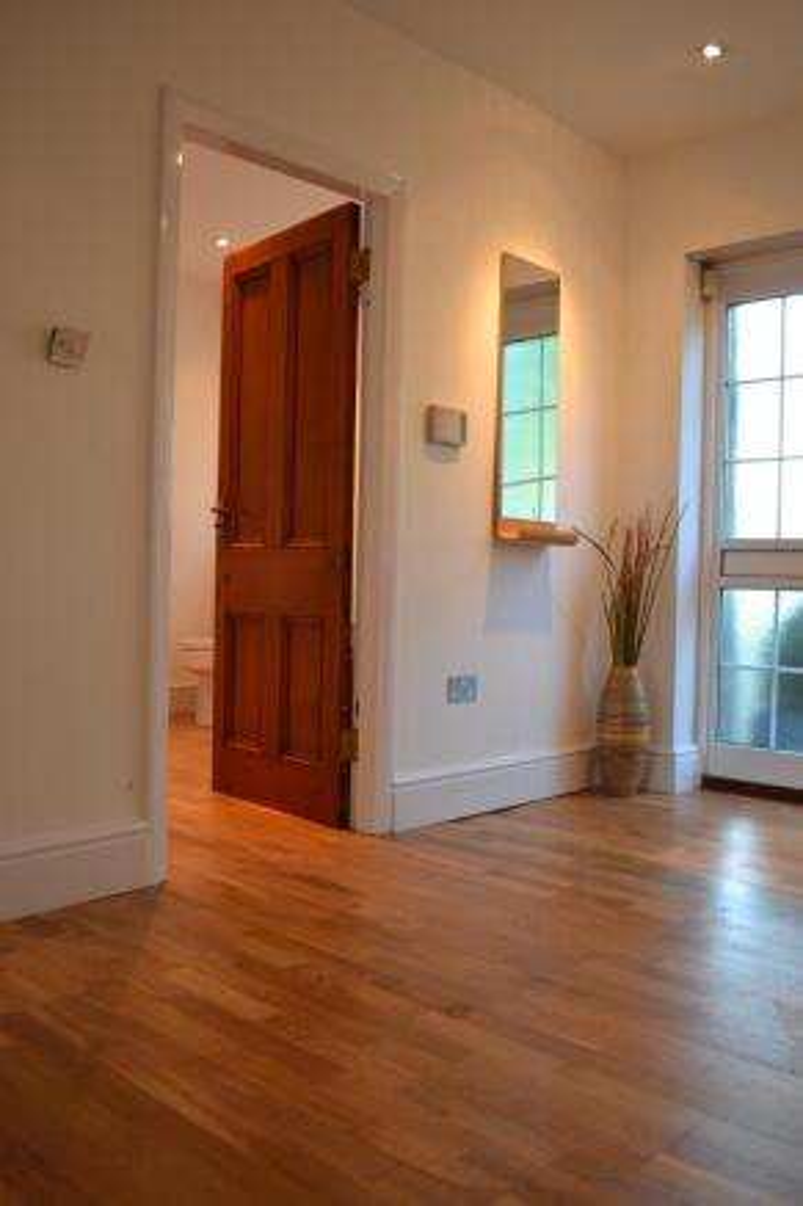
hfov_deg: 43.6
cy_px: 603
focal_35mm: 30
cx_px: 402
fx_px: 1004
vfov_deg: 61.9
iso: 400
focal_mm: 20
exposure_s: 1/30
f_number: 3.8
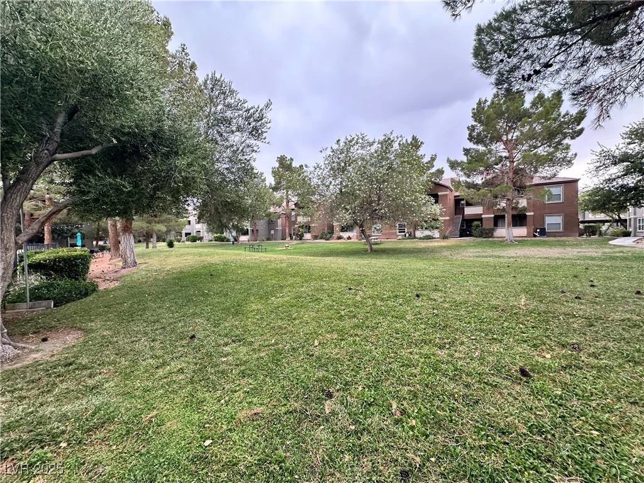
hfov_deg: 102.1
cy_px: 242
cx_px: 322
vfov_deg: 85.7
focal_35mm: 14
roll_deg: +0.7
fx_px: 260
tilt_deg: -0.7
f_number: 2.2
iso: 100
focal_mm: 2.22
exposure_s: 1/99
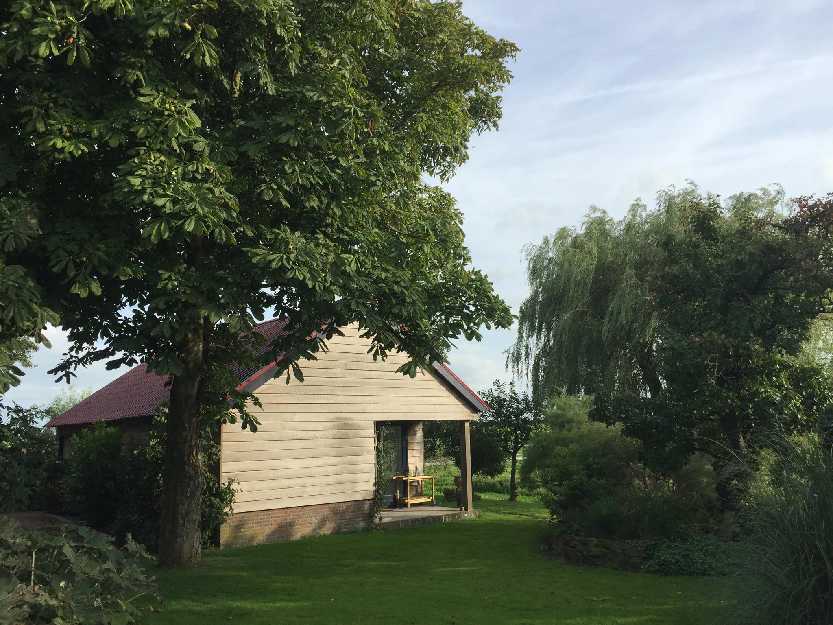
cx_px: 416
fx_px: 698
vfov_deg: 48.2
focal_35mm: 29
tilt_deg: +9.1
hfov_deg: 61.7
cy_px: 312
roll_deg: +1.1
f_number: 2.2
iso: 32
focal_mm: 4.15
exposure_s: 1/1199
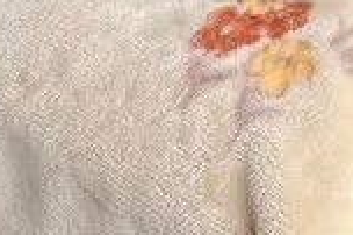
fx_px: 891
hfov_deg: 21.7
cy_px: -396
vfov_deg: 11.3
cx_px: 339
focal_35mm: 91
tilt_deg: -2.0
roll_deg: -0.2
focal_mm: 1.57
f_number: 1.8
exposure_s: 1/60
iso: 250
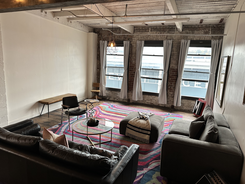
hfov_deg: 71.6
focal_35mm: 24
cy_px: 92
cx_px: 122
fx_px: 170
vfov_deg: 56.8
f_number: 1.78
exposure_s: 1/120
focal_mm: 6.86
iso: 160
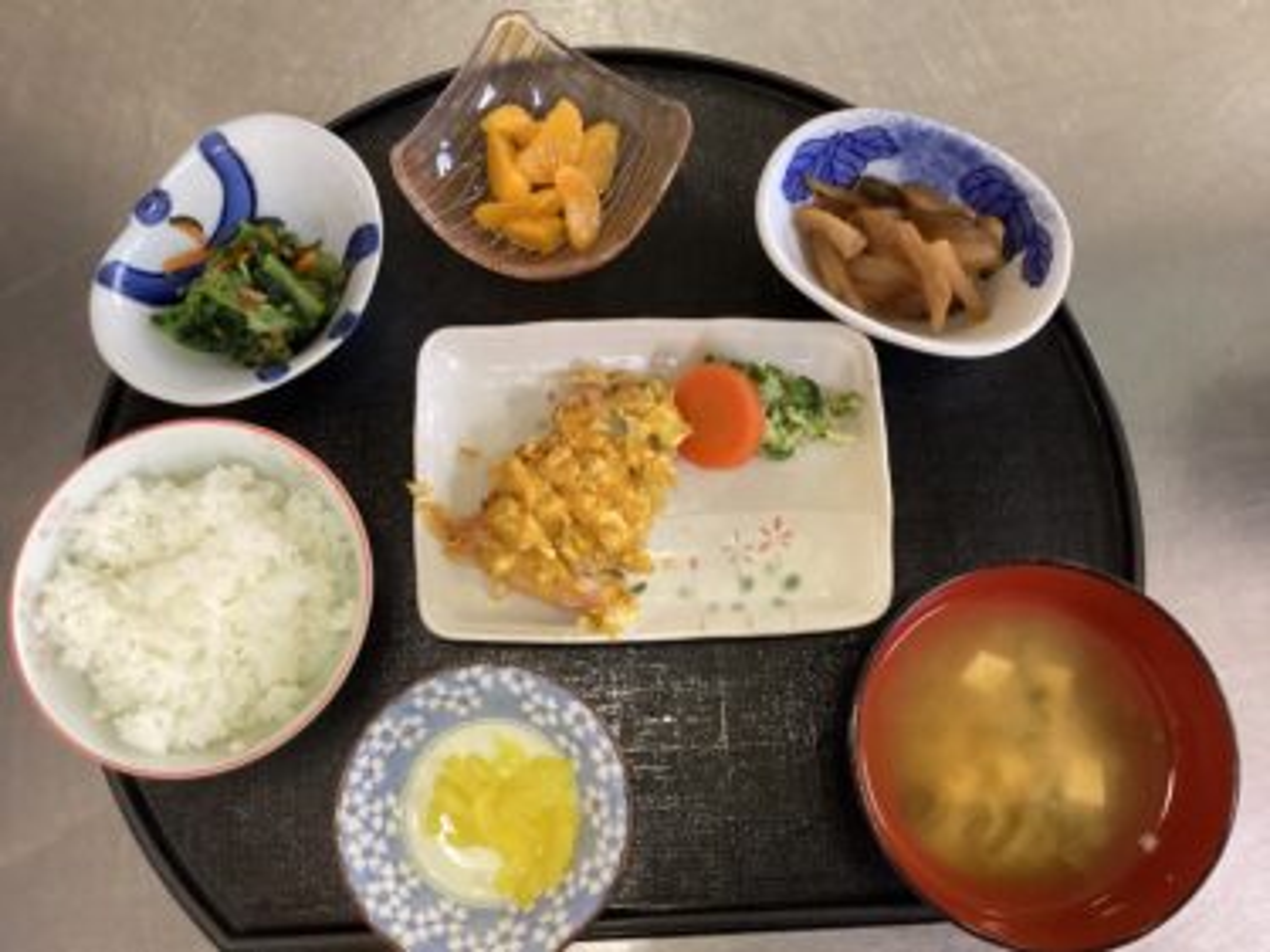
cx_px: 635
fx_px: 1137
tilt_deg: -77.0
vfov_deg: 45.4
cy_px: 476
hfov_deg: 58.4
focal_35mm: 31
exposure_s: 1/60
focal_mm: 3.3
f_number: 2.4
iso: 250
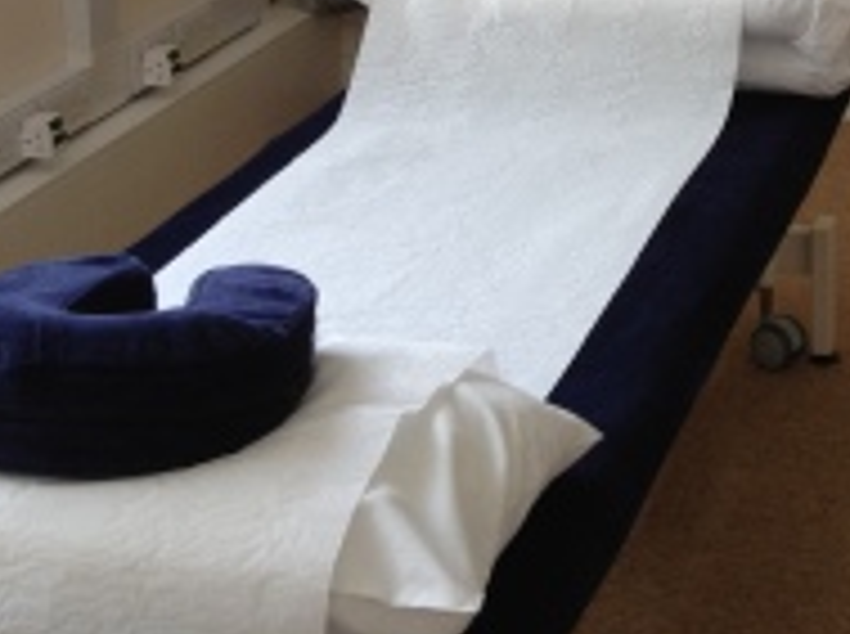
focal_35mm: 95
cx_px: 823
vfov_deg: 14.7
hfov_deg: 20.1
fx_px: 2328
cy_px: -225
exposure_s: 1/40
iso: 80
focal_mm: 4.28
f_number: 2.4
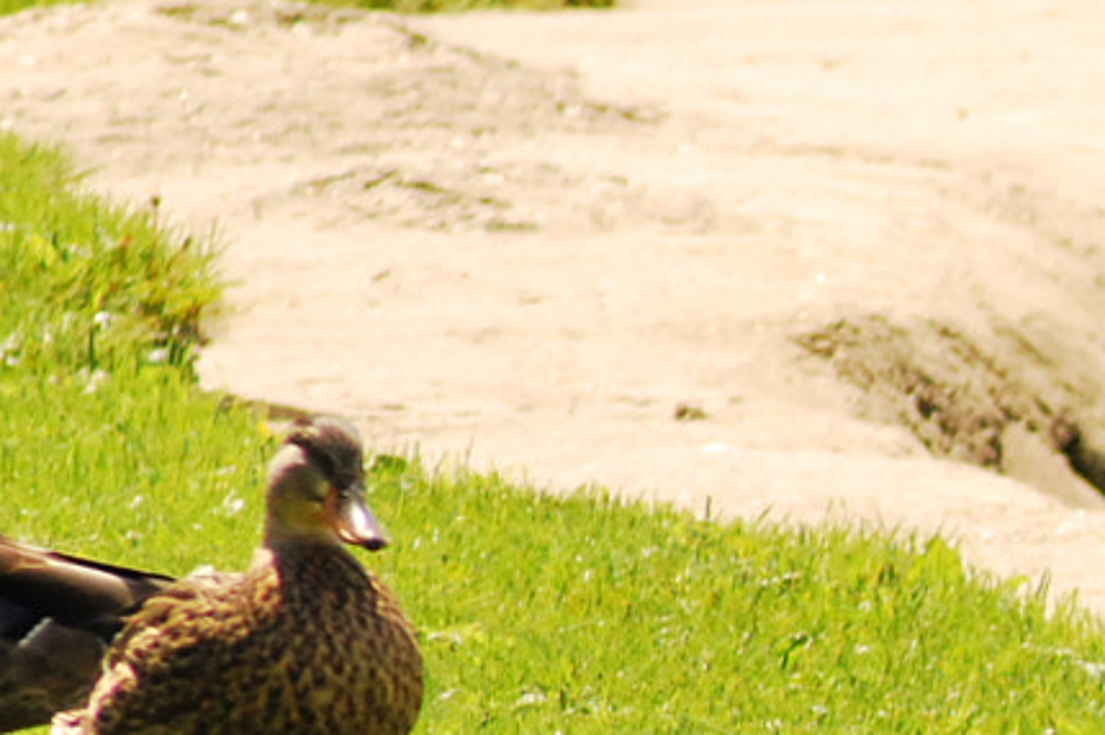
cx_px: 2374
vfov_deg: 1.1
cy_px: 1086
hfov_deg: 1.7
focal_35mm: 1217
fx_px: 37326
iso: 800
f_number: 8
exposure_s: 1/1600
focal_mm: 170
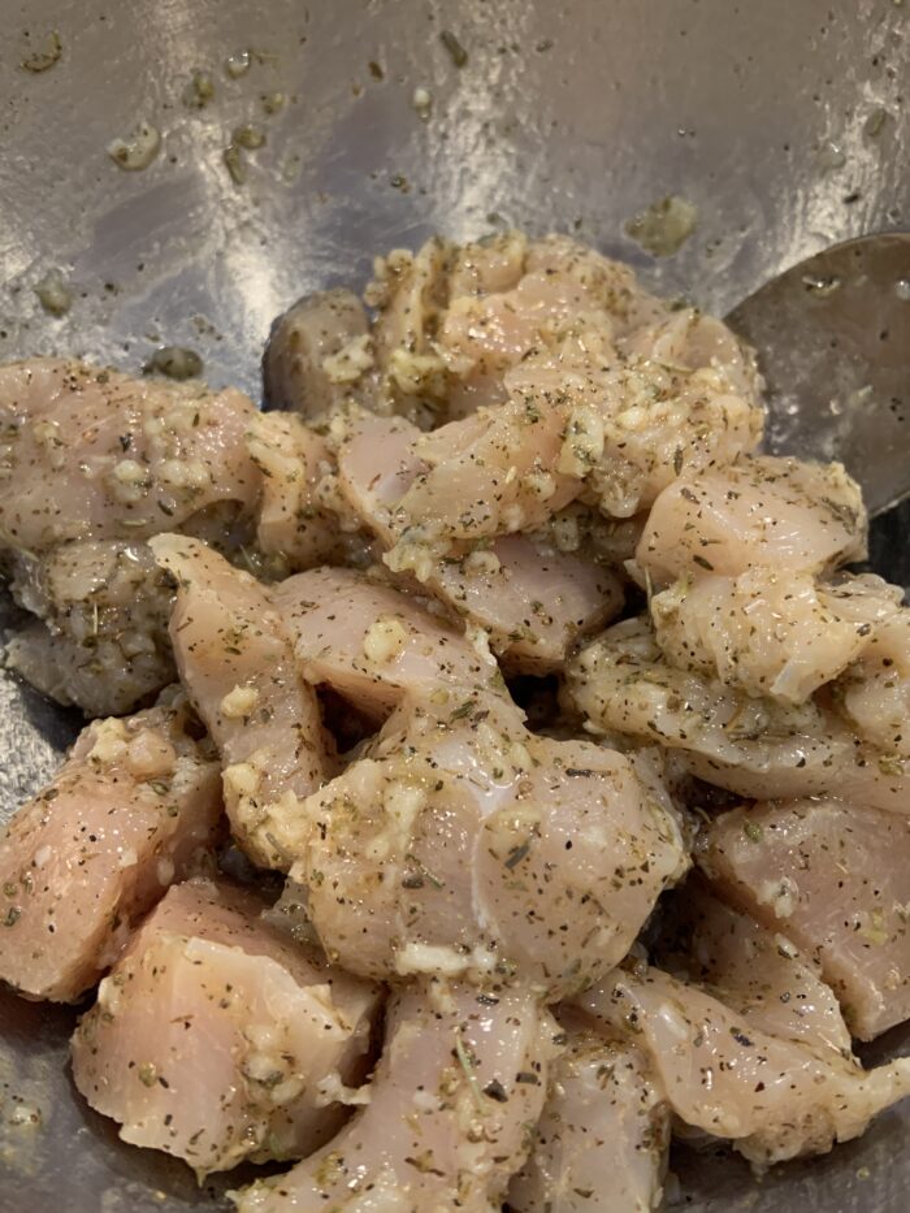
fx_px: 911
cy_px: 606
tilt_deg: -61.2
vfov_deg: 67.3
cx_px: 455
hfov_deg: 53.1
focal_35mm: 26
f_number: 1.8
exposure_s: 1/60
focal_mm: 4.25
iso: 250
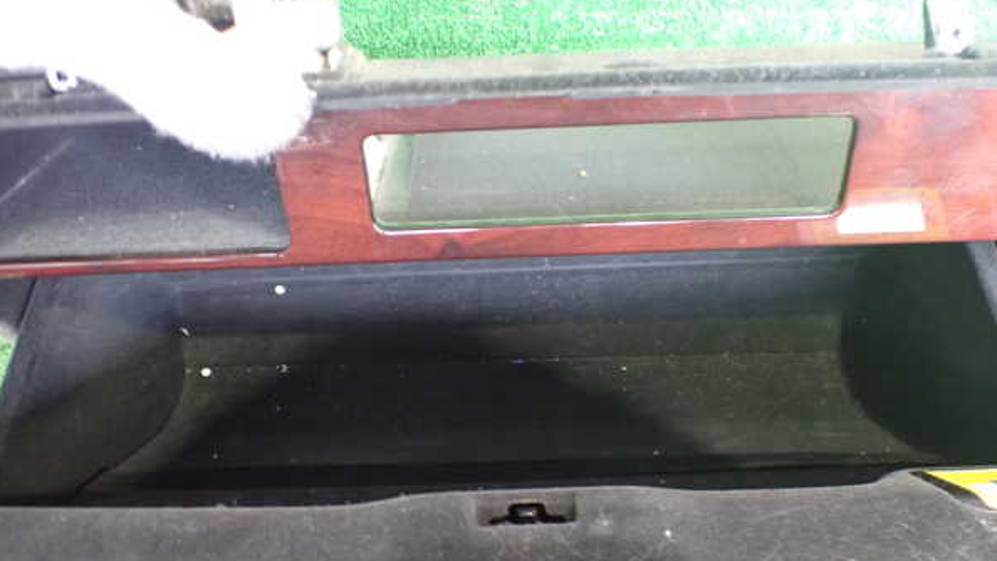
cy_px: 326
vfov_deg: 35.5
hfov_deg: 59.5
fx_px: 872
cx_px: 498
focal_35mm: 33
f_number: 2.3
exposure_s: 1/30
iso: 1250
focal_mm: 5.4
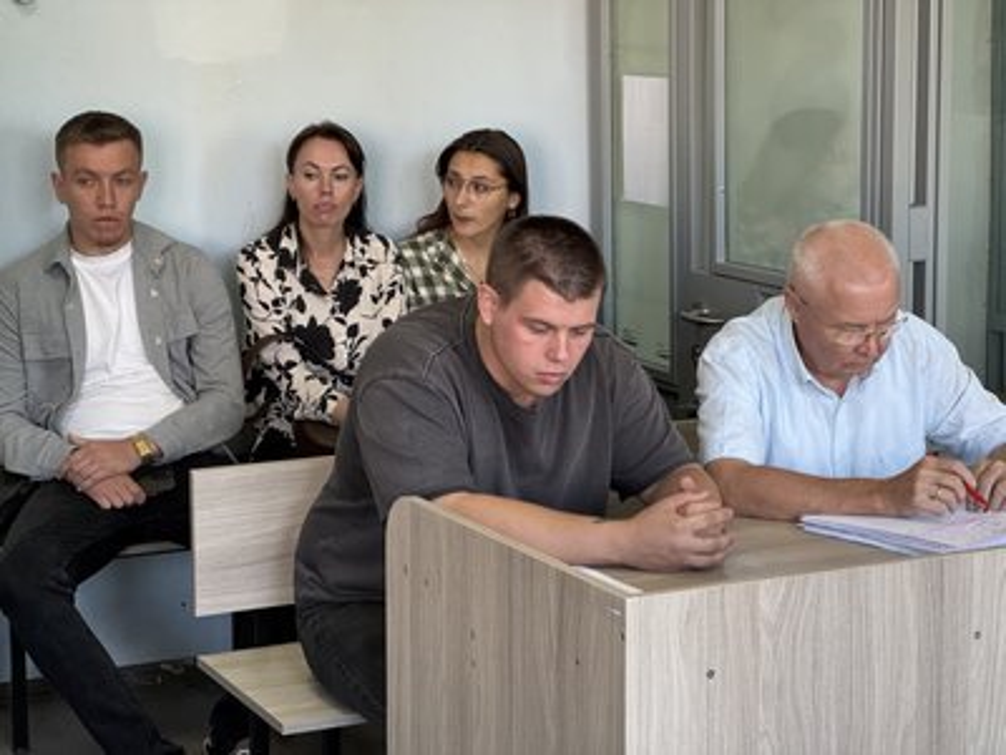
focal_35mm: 77
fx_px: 2238
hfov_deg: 25.3
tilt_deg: -8.5
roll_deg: +1.3
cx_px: 503
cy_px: 378
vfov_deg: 19.1
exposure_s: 1/100
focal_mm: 9
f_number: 2.8
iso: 200
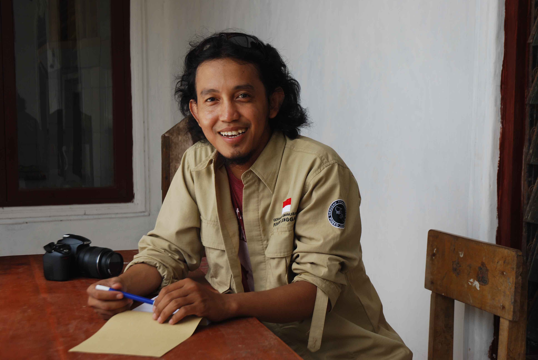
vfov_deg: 23.8
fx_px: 853
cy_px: 180
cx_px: 269
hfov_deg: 35.0
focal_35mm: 57
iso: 100
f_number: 5.6
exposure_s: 1/125
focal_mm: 38
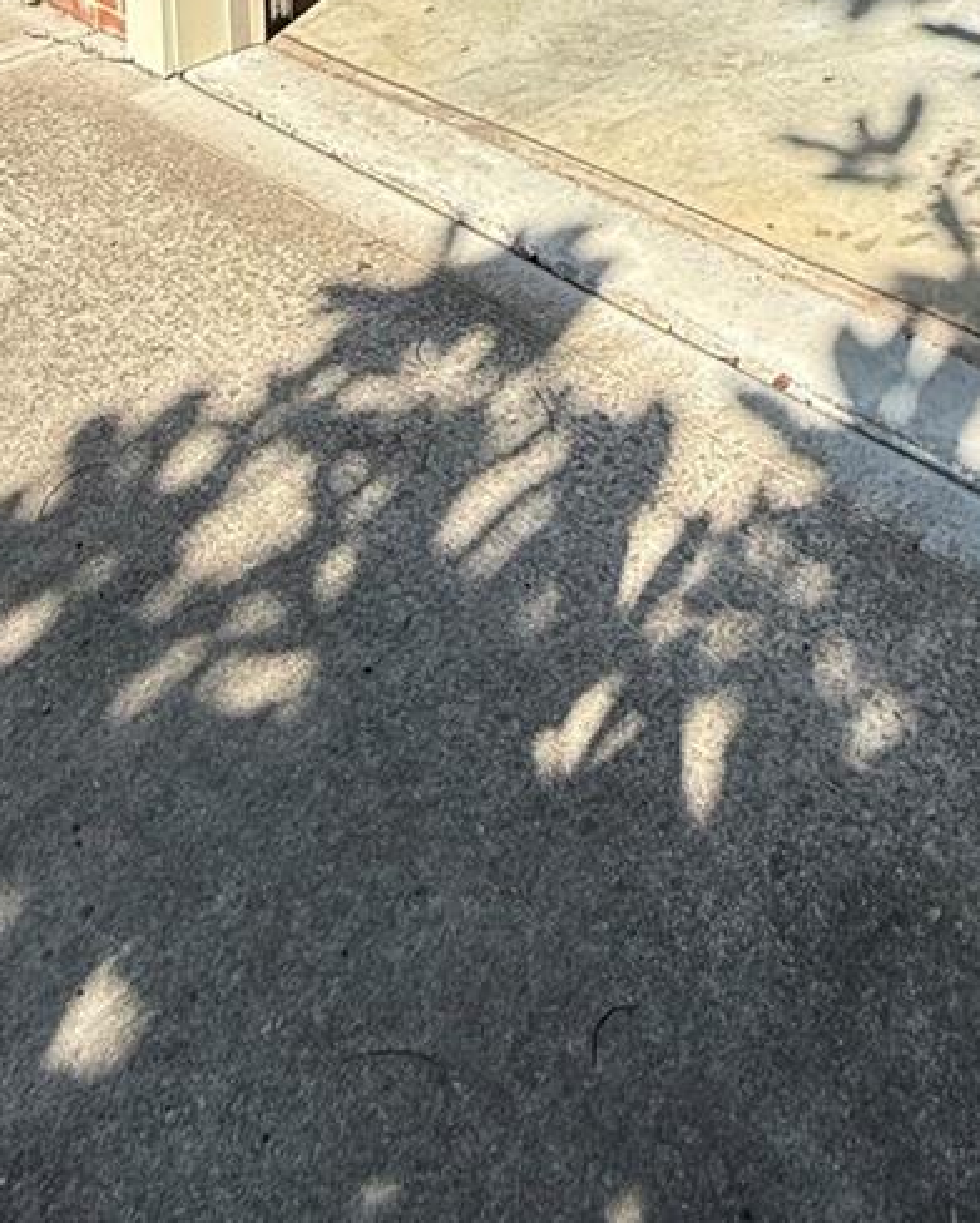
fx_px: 1558
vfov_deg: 29.1
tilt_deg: -1.5
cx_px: 802
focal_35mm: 43
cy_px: -561
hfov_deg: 33.8
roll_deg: +1.5
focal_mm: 2.22
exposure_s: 1/658
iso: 50
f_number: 2.2
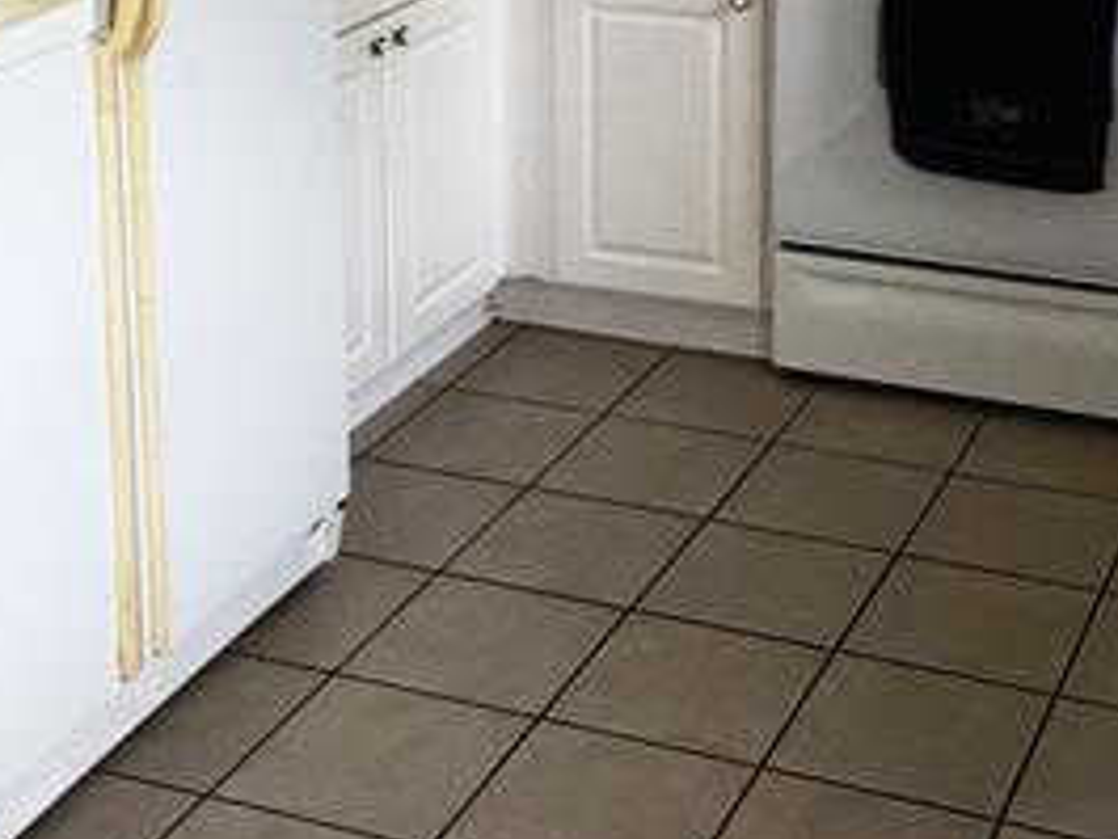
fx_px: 2262
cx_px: 679
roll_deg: +0.2
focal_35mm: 70
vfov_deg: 20.0
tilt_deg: -8.6
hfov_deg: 27.7
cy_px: -114
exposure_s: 1/30
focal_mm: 4.15
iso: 40
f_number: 2.2
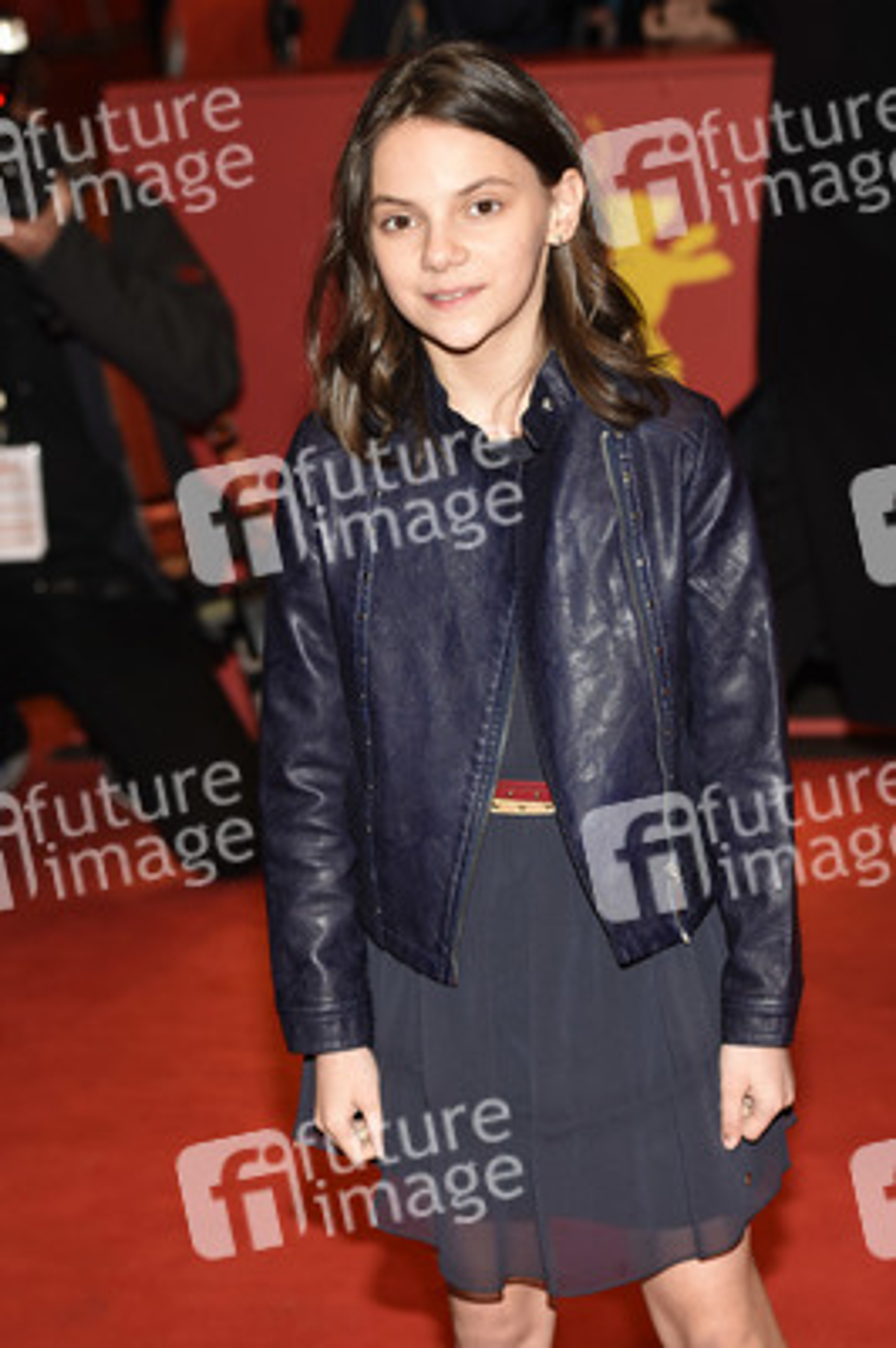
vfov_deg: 18.2
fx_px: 4207
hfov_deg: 12.2
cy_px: 674
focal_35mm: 112
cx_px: 448
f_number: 4
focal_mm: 75
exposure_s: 1/640
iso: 400
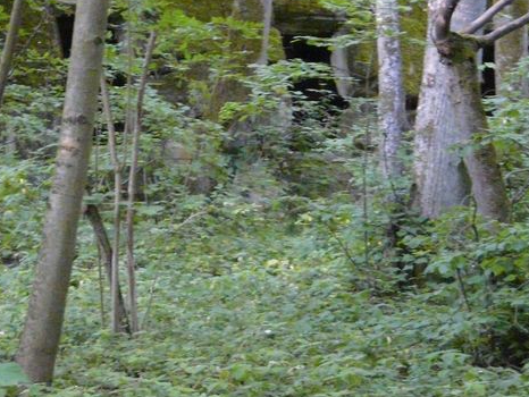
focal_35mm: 139
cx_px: 101
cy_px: 71
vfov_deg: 10.6
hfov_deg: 14.1
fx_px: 2125
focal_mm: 13.3
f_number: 3.2
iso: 800
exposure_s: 1/15
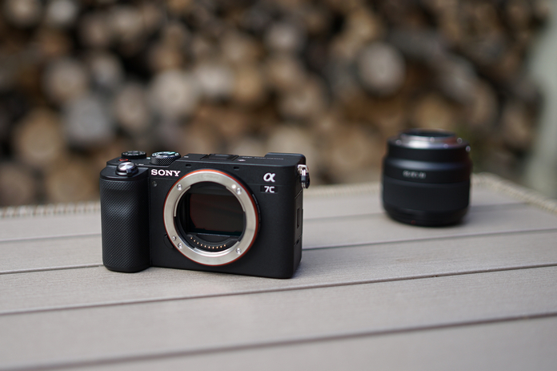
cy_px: 186
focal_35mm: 35
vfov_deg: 37.8
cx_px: 278
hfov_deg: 54.5
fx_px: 541
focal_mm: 35
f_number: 1.7
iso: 100
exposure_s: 1/1000
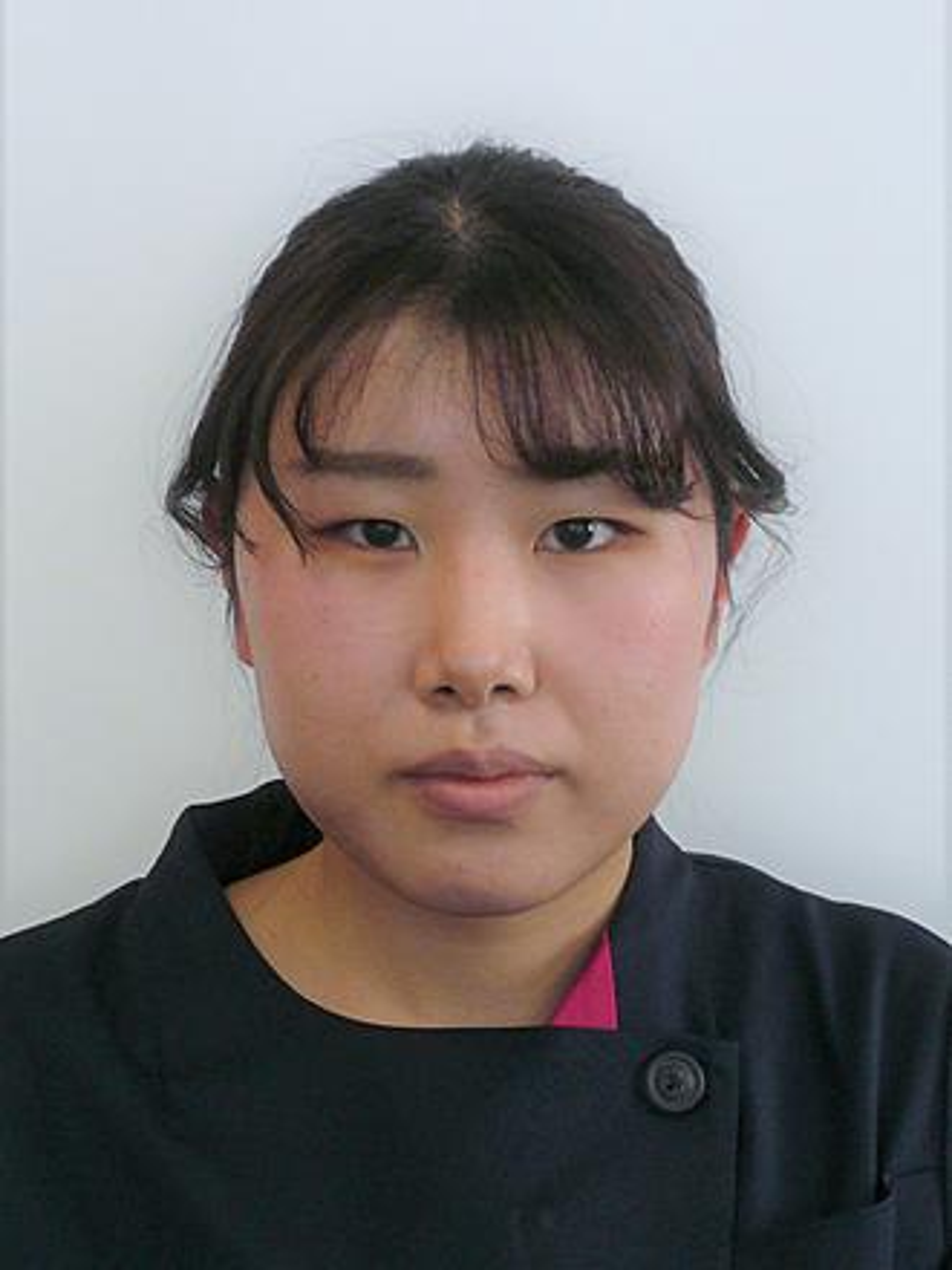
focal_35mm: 54
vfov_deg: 35.5
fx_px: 1980
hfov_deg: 27.0
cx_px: 476
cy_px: 635
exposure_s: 1/30
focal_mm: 8.8
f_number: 3.8
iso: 100
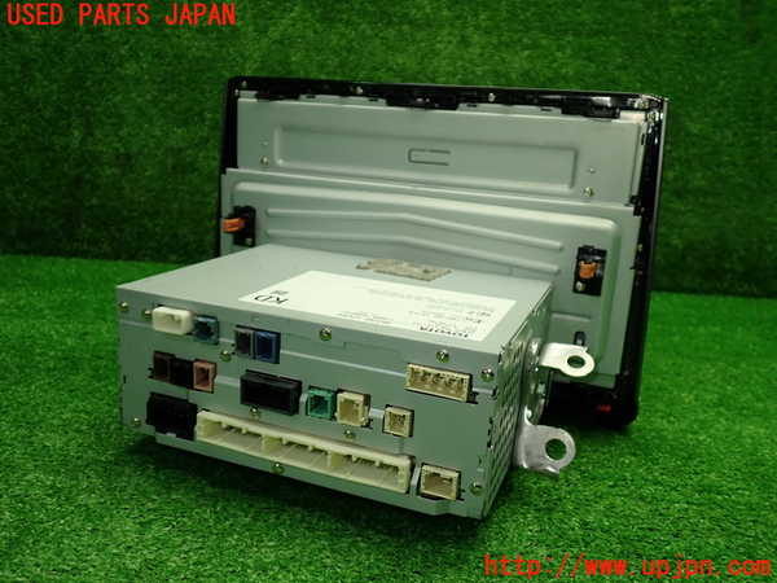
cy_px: 292
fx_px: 673
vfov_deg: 46.8
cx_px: 388
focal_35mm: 30
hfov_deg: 60.0
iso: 160
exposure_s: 1/60
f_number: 2.3
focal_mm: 5.4
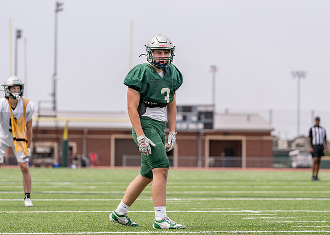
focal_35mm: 144
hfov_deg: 14.0
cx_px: 158
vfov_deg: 10.0
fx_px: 1347
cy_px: 102
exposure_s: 1/4000
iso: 250
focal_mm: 116
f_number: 2.8
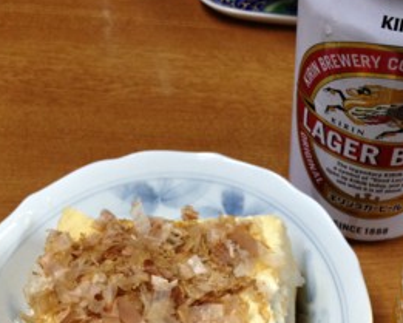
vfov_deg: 25.5
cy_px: 241
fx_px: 704
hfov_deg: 31.5
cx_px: 293
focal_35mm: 59
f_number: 2.4
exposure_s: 1/20
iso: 160
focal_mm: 4.28
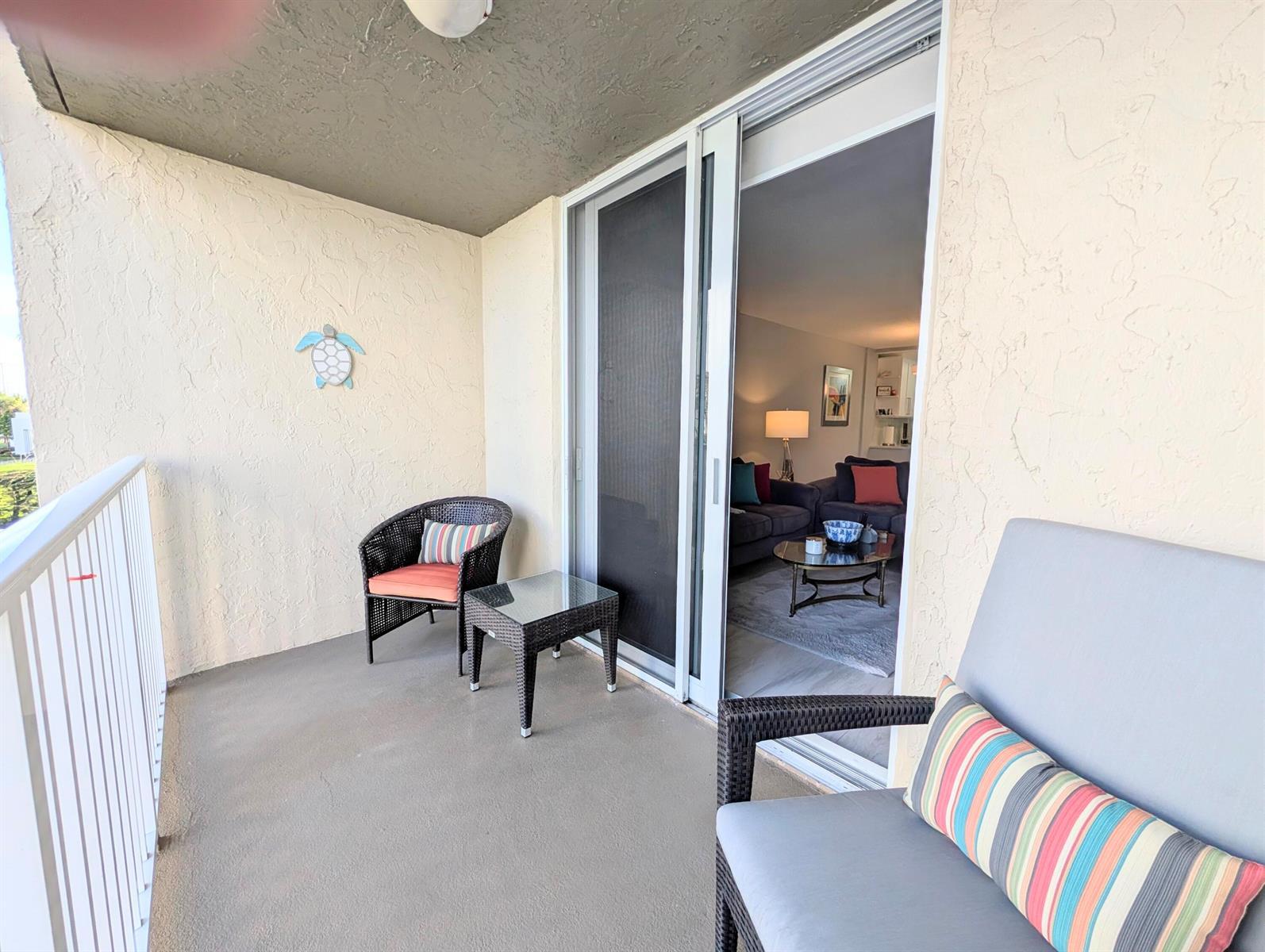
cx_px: 632
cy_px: 476
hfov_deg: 110.5
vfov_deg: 94.6
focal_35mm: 12
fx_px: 439
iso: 119
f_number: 1.7
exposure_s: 1/1171
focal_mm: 2.02
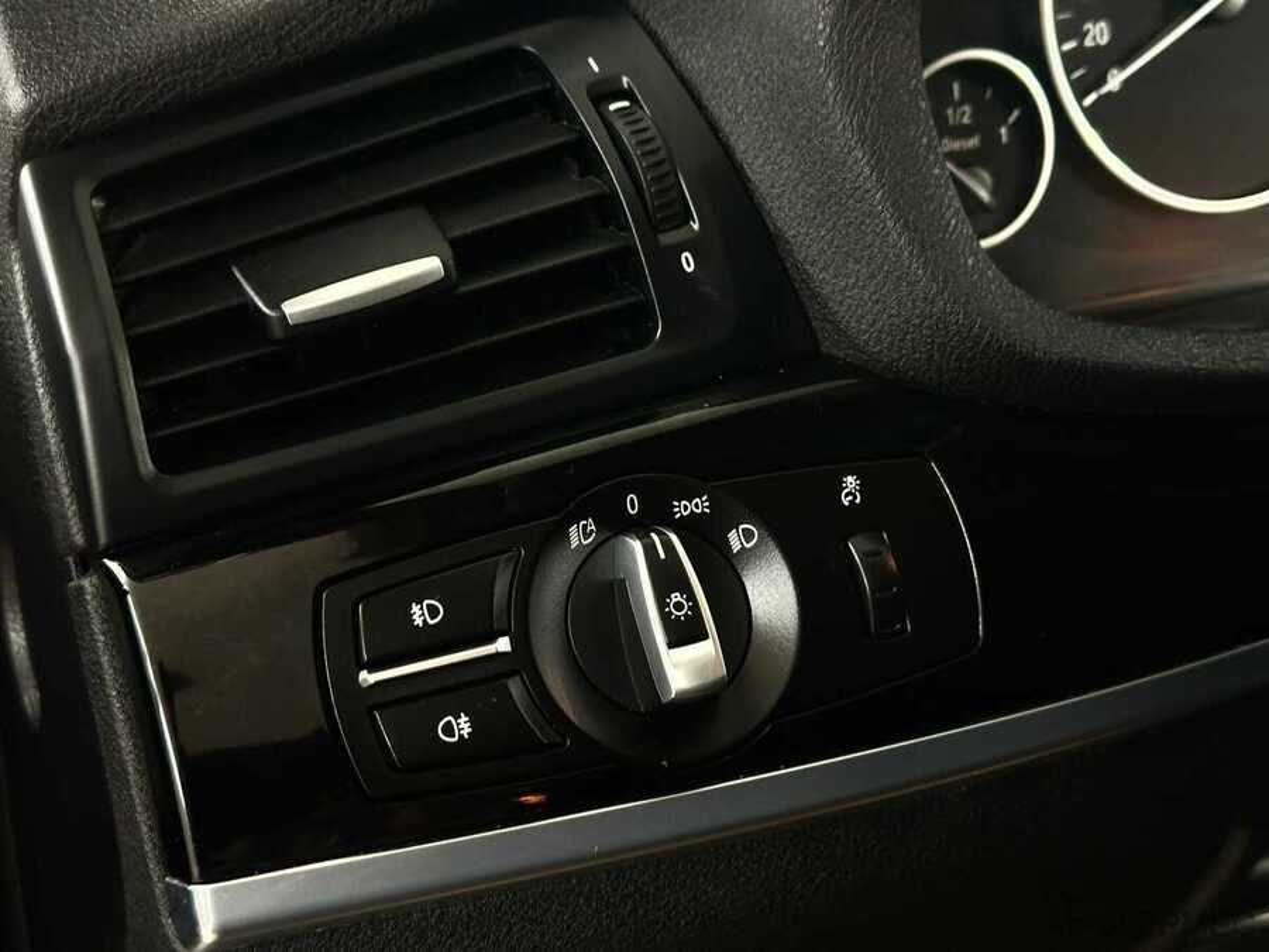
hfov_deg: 39.7
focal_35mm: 48
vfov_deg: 30.3
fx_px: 1760
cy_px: 476
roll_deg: -0.6
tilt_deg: -24.9
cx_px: 634
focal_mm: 6.86
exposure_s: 1/33
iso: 250
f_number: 1.78
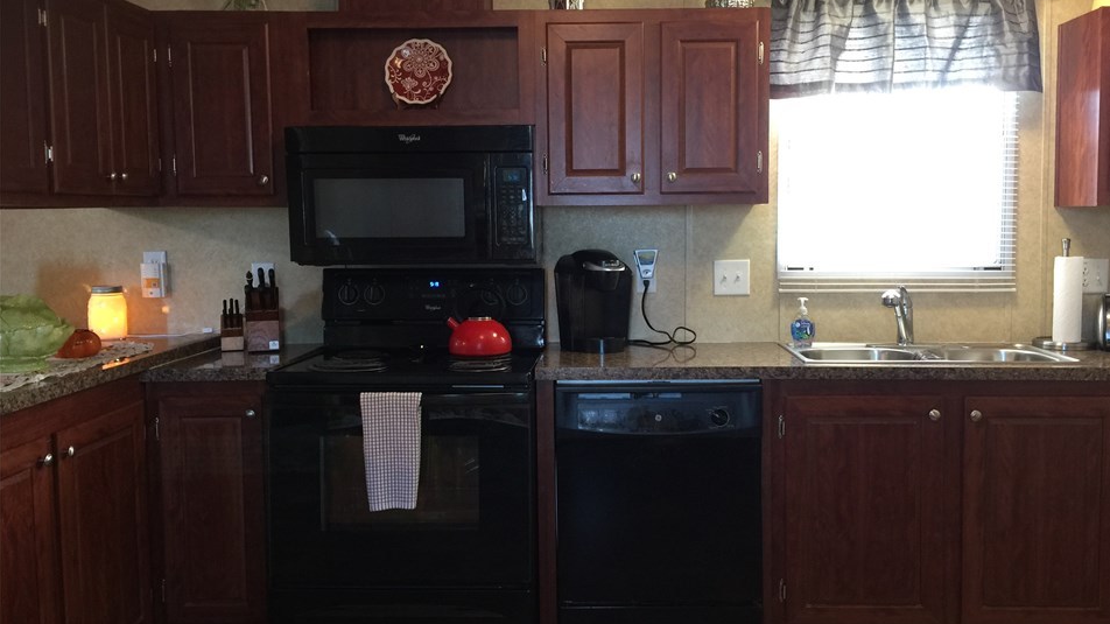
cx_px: 596
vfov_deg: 34.6
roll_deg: -0.2
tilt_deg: -5.1
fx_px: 1000
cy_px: 299
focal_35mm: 34
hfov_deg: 58.0
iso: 80
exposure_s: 1/15
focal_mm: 4.15
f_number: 2.2
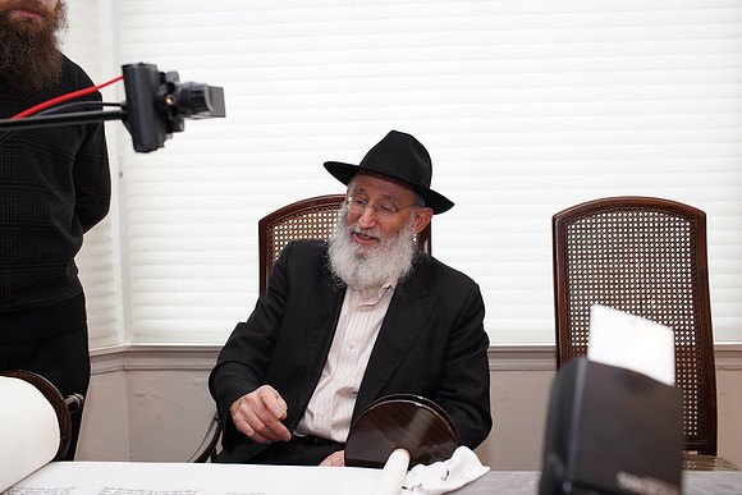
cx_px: 371
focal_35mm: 35
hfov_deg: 54.4
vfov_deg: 37.9
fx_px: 722
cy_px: 248
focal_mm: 35
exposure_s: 1/125
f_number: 5.6
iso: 1600
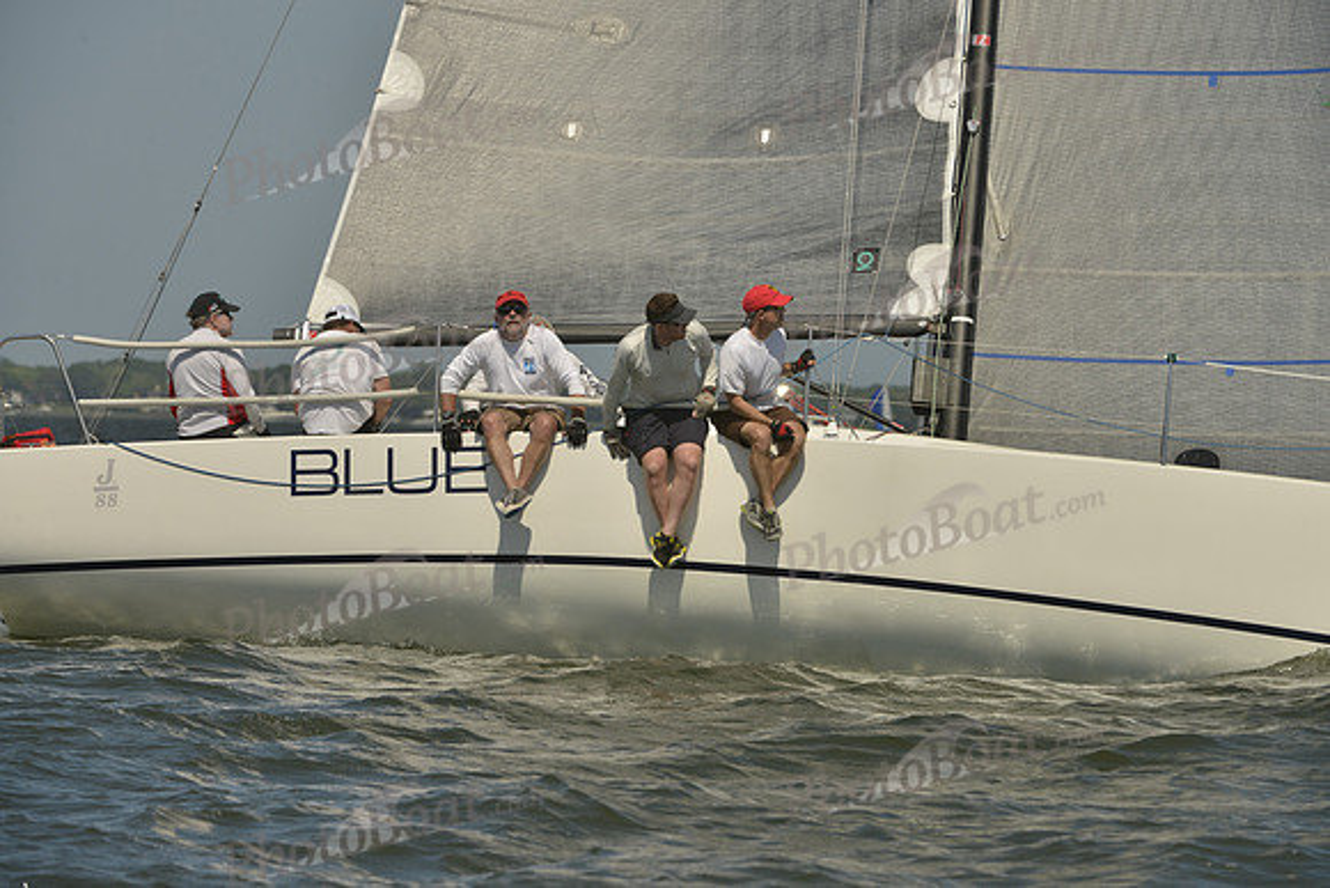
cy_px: 444
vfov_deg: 4.7
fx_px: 10716
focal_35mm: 290
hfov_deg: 7.1
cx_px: 665
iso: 280
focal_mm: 290
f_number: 11
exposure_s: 1/1250
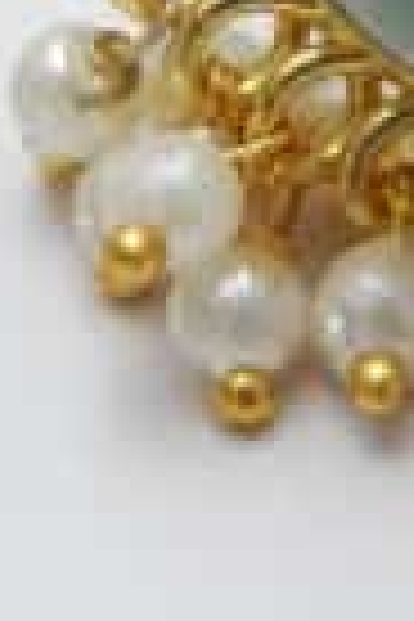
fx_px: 5364
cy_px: 14
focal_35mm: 311
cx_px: 76
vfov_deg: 6.6
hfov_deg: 4.4
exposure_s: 1/25
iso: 400
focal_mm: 12.3
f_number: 4.1
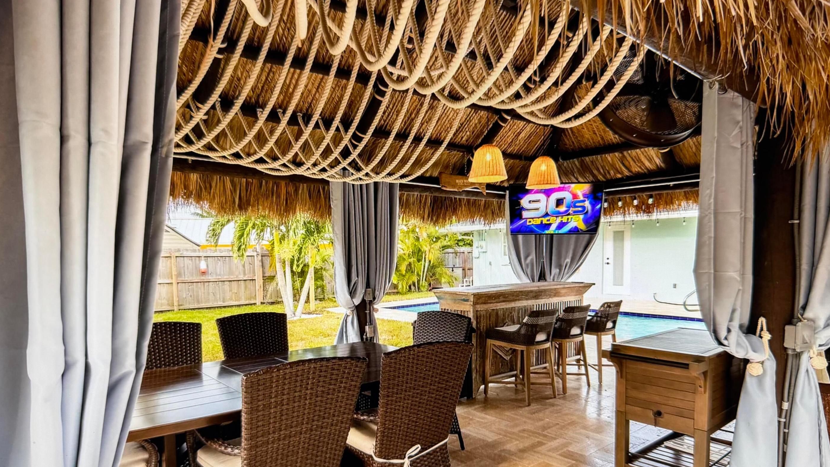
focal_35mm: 27
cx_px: 423
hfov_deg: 69.9
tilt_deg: -2.8
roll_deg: +0.5
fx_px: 594
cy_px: 272
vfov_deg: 42.8
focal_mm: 6.76
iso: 160
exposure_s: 1/121
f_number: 1.78
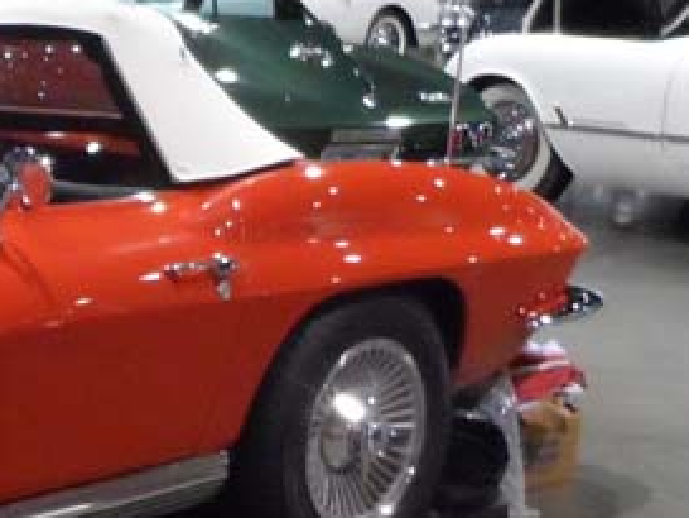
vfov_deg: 16.4
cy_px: 303
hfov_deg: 19.2
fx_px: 1792
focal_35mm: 90
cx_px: -326
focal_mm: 4
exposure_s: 1/30
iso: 480
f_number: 3.2
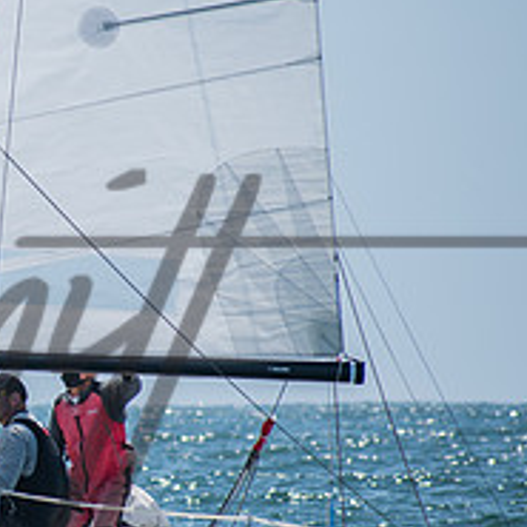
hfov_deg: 2.1
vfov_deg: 2.1
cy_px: 309
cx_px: -148
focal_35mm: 841
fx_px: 14486
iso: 200
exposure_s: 1/1250
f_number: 6.3
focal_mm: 210
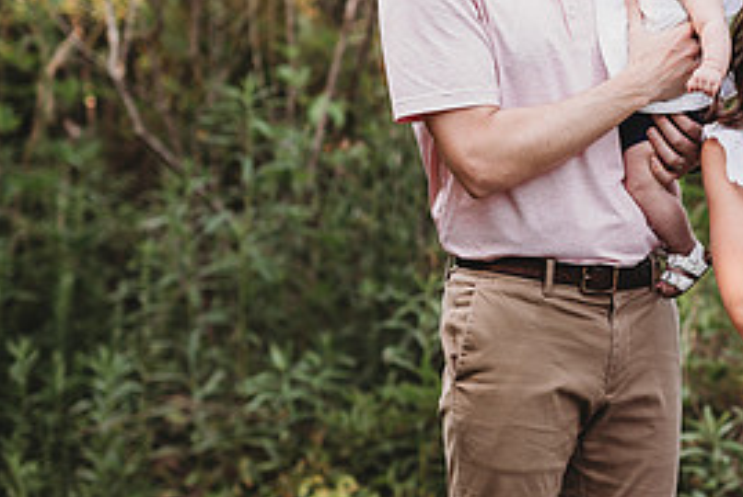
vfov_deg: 7.5
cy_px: 156
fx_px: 3781
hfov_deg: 11.1
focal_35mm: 183
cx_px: 749
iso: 100
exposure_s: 1/250
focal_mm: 85
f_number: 2.2
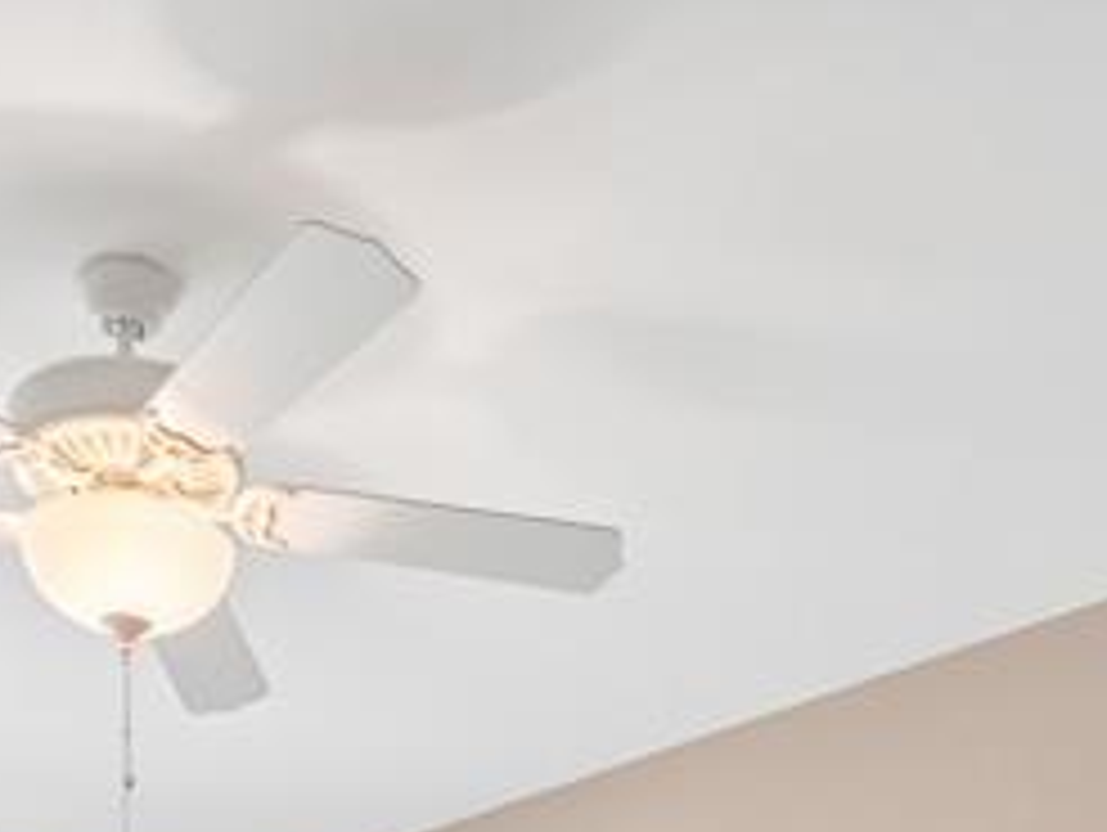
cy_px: 1489
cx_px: 468
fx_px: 1921
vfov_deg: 18.9
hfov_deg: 32.1
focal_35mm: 60
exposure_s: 1/20
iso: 400
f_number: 8
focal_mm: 10
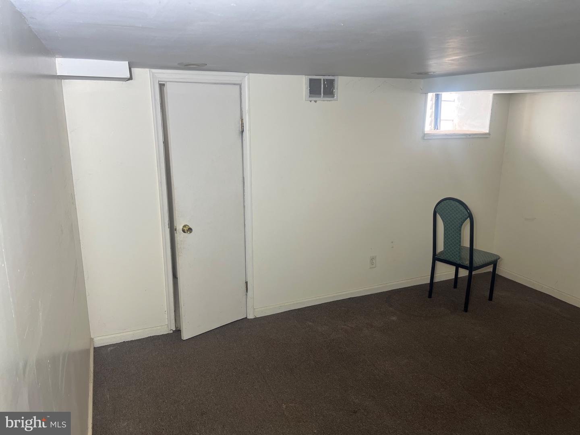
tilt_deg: -10.6
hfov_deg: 67.3
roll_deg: +0.4
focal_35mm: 26
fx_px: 436
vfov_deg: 53.1
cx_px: 290
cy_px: 218
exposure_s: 1/120
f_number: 1.5
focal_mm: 5.7
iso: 125
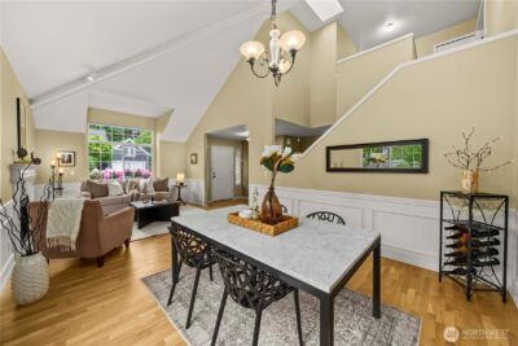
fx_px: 187
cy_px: 173
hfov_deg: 108.3
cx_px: 259
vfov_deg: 85.5
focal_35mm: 13
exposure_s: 1/5
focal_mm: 13
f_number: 7.1
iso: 1000
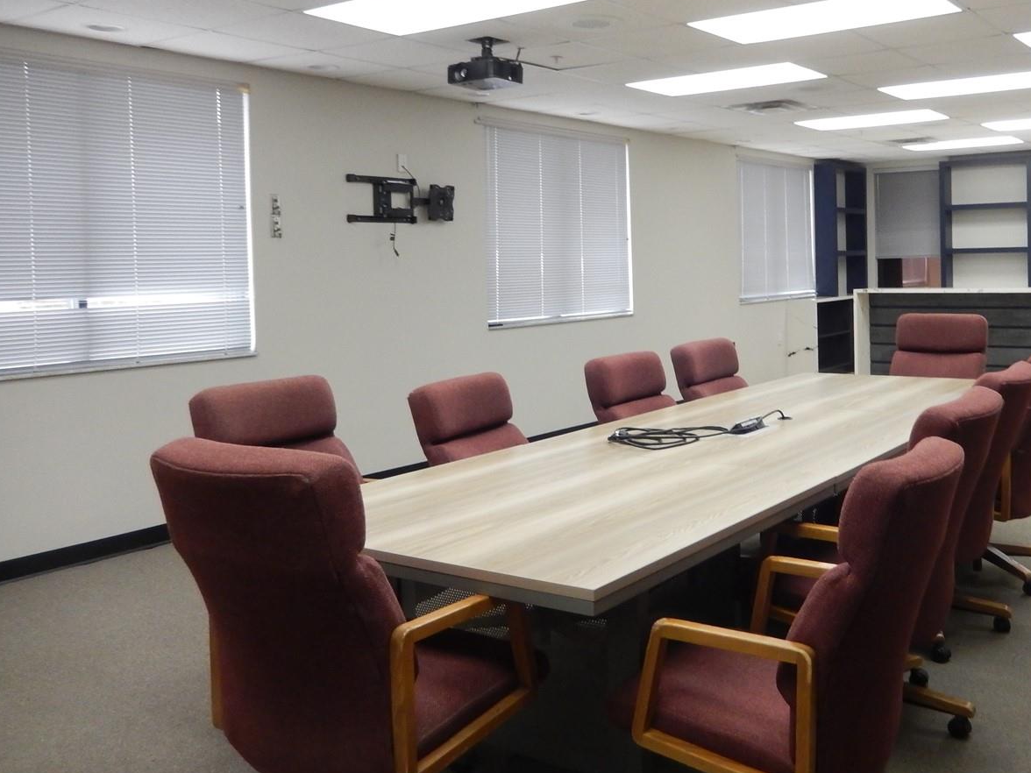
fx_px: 1013
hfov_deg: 52.8
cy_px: 287
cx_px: 693
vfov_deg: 41.5
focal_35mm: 34
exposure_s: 1/30
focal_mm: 4.5
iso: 360
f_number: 3.4
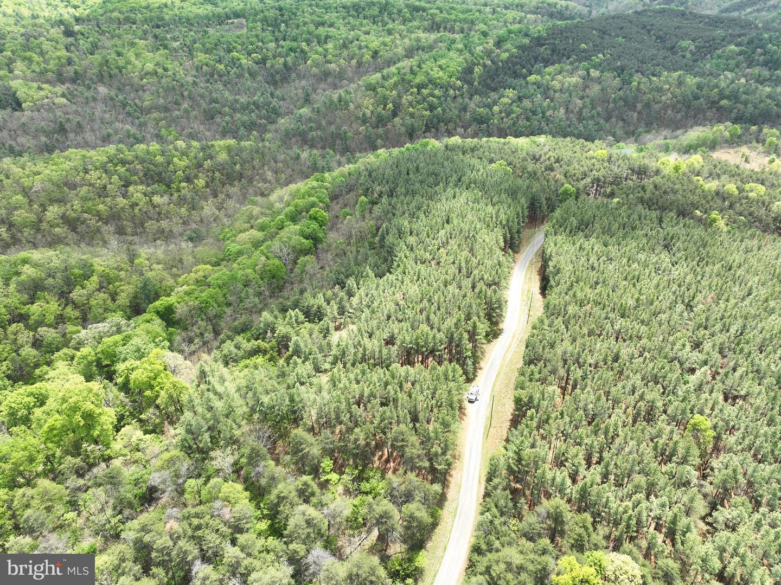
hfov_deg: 71.6
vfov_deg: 56.8
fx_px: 541
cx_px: 390
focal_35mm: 24
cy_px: 292
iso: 120
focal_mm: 12.29
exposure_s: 1/500
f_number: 2.8
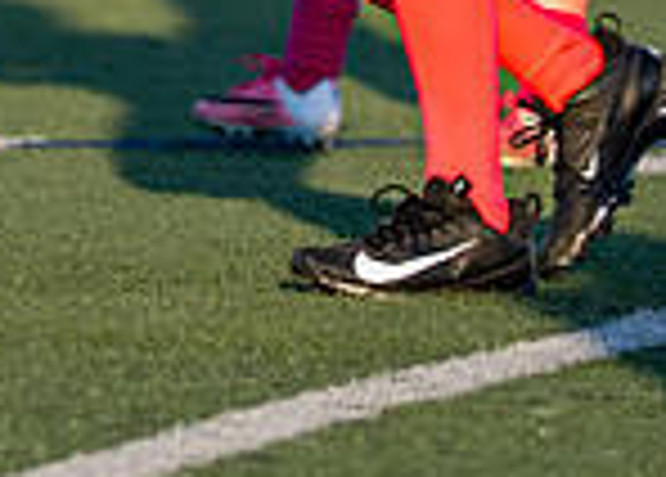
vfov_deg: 1.0
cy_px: -870
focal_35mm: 1375
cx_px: -28
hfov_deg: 1.5
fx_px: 26032
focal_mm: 200
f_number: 2.8
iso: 100
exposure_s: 1/1000
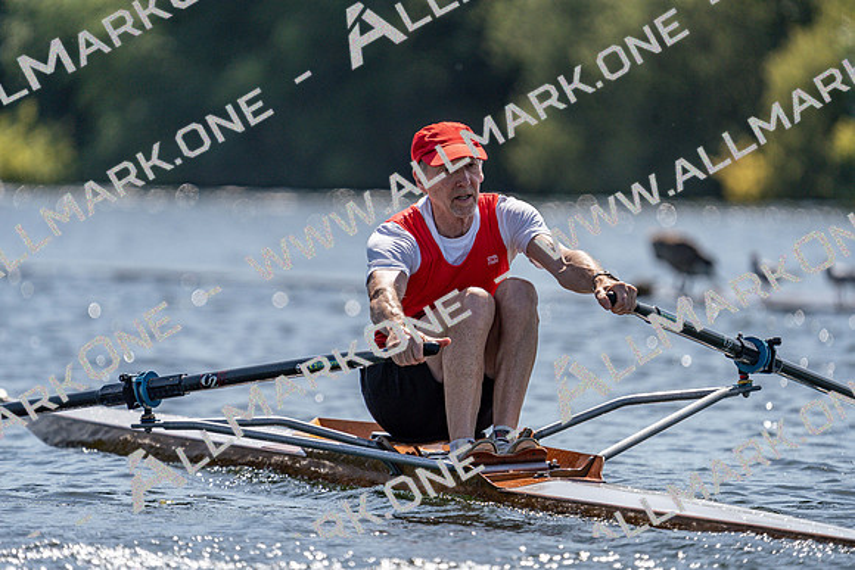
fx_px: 11521
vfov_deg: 2.8
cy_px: 285
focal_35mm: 485
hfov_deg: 4.3
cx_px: 428
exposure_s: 1/2000
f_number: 6.3
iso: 250
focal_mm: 485
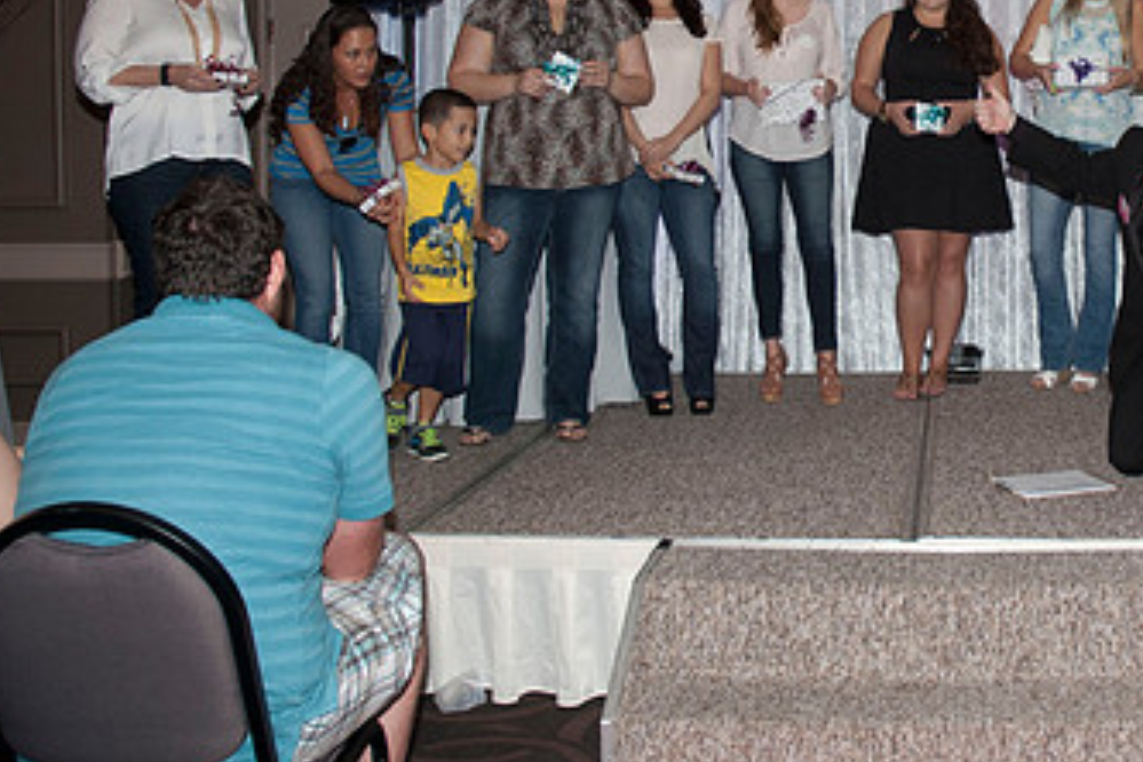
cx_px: 971
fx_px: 1492
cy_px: 137
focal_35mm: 47
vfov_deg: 28.0
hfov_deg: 39.6
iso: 400
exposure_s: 1/160
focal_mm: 18
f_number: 5.6
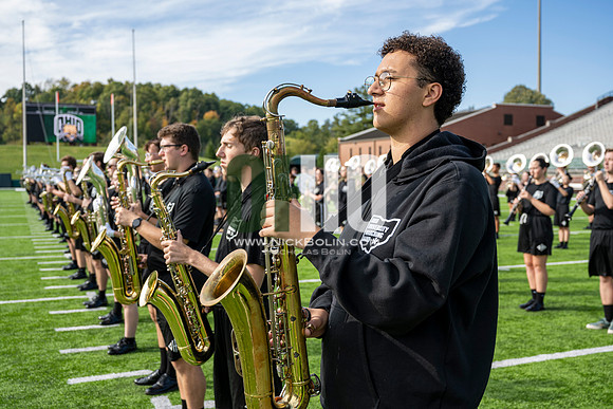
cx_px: 306
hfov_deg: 49.5
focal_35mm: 39
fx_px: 664
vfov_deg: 34.2
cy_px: 204
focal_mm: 39
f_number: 4.5
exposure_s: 1/250
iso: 80
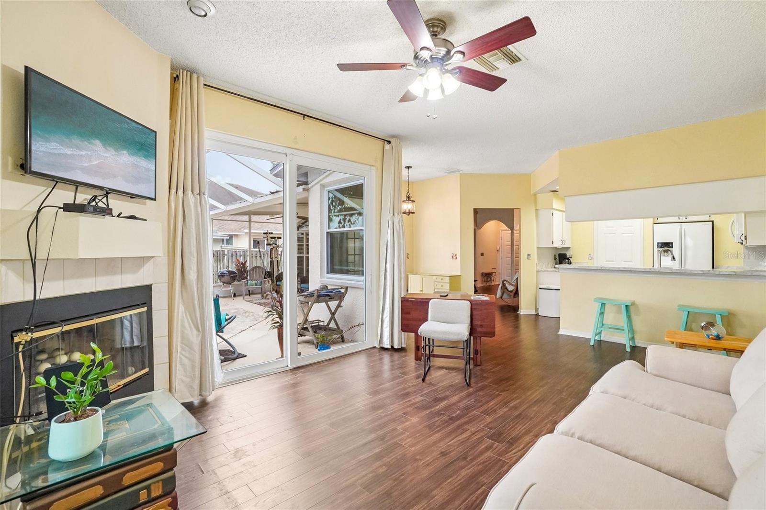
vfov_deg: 77.3
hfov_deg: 100.4
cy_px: 255
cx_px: 383
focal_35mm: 15
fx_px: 319
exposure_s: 1/30
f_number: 8
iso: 500
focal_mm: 10
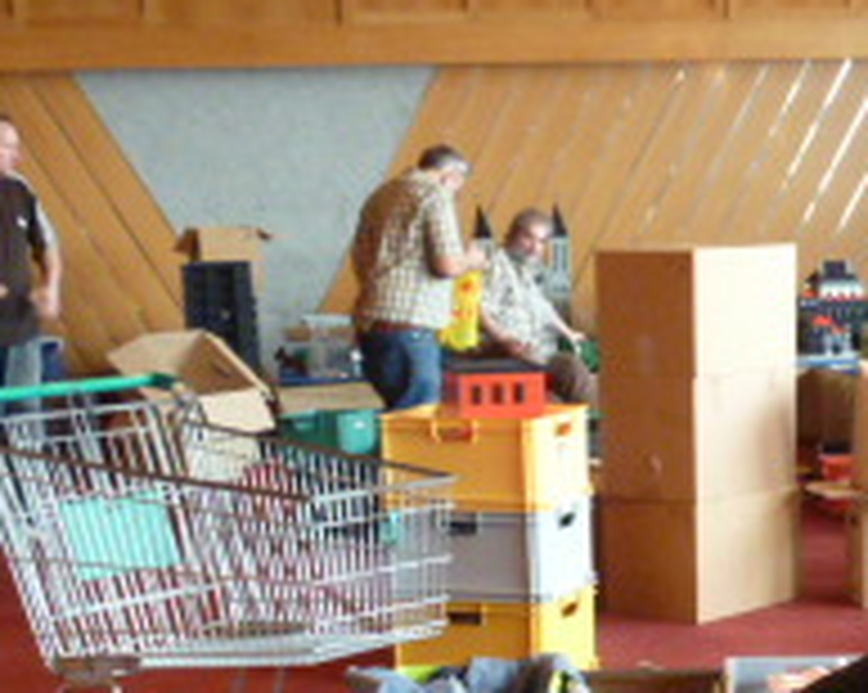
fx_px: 2412
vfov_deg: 15.4
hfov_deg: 20.2
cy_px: 954
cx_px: 697
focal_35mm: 94
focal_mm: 4.7
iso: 400
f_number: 3.4
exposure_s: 1/20
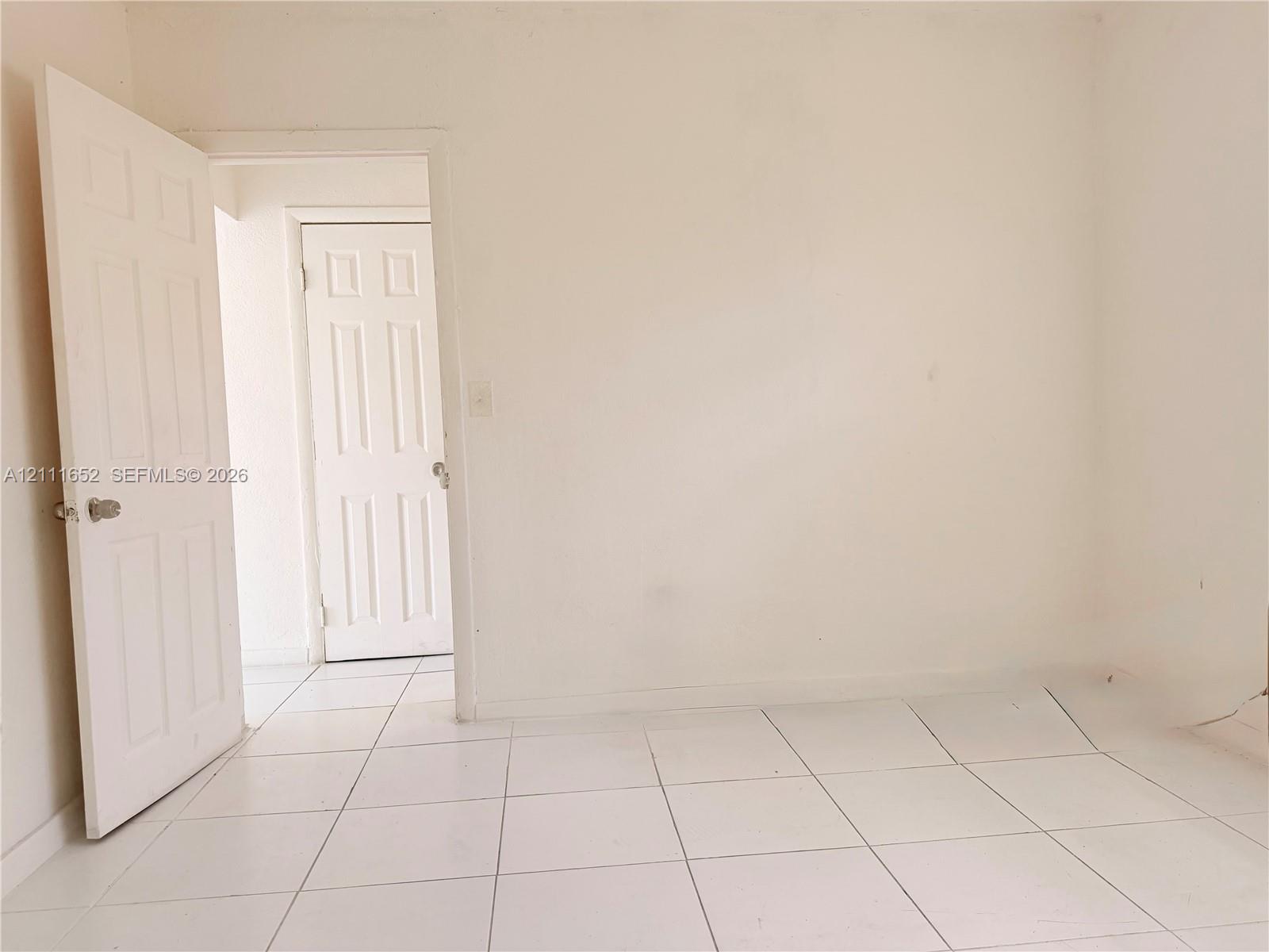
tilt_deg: -2.9
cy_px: 476
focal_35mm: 24
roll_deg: +2.1
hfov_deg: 71.6
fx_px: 880
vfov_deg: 56.8
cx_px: 634
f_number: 1.78
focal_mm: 6.76
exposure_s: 1/121
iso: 160
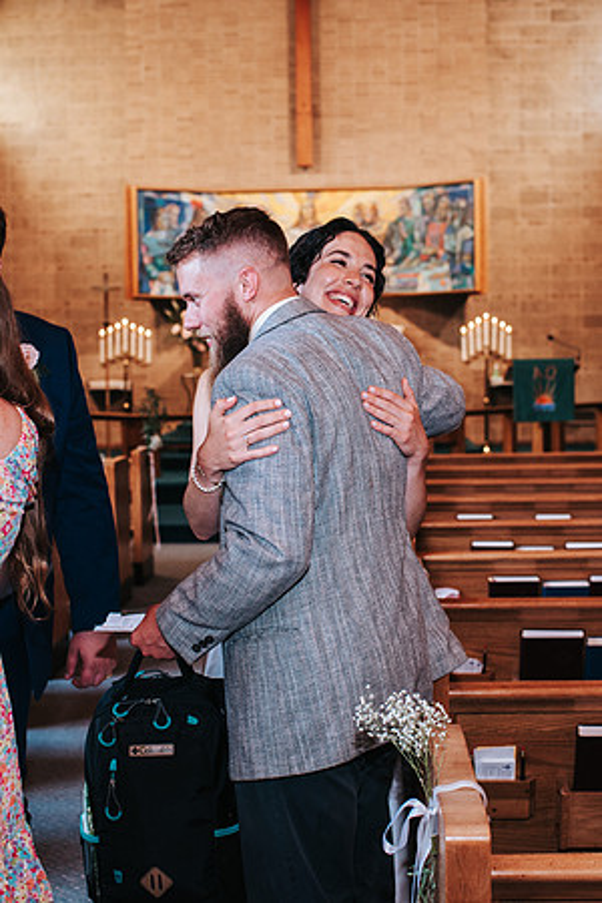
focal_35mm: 52
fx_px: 1316
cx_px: 301
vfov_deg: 37.9
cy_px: 452
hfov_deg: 25.8
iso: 1000
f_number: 3.2
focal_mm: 35
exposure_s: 1/125
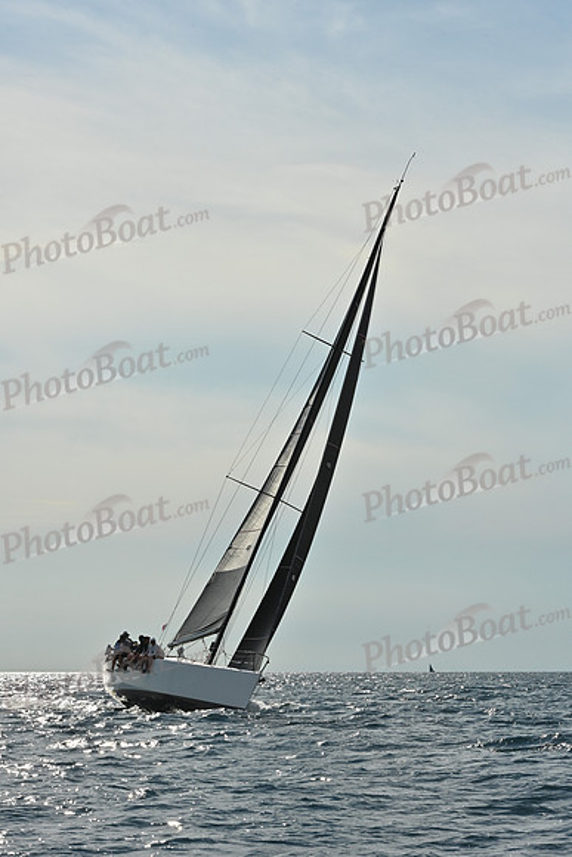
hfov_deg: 13.0
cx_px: 286
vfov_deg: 19.5
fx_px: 2501
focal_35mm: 105
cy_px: 428
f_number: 16
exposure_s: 1/1000
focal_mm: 105
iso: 320
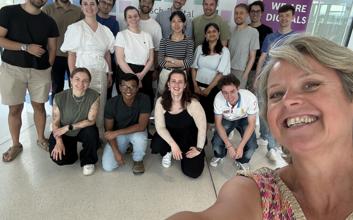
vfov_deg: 49.2
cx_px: 175
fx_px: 240
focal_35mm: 25
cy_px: 97
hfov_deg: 72.6
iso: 100
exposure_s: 1/60
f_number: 1.9
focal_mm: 2.69
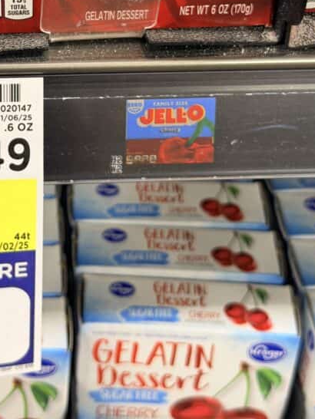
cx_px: 80
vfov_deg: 21.3
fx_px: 1091
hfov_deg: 16.3
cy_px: 51
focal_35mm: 90
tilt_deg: -39.7
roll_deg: -2.9
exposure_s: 1/60
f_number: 1.78
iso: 160
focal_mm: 6.76
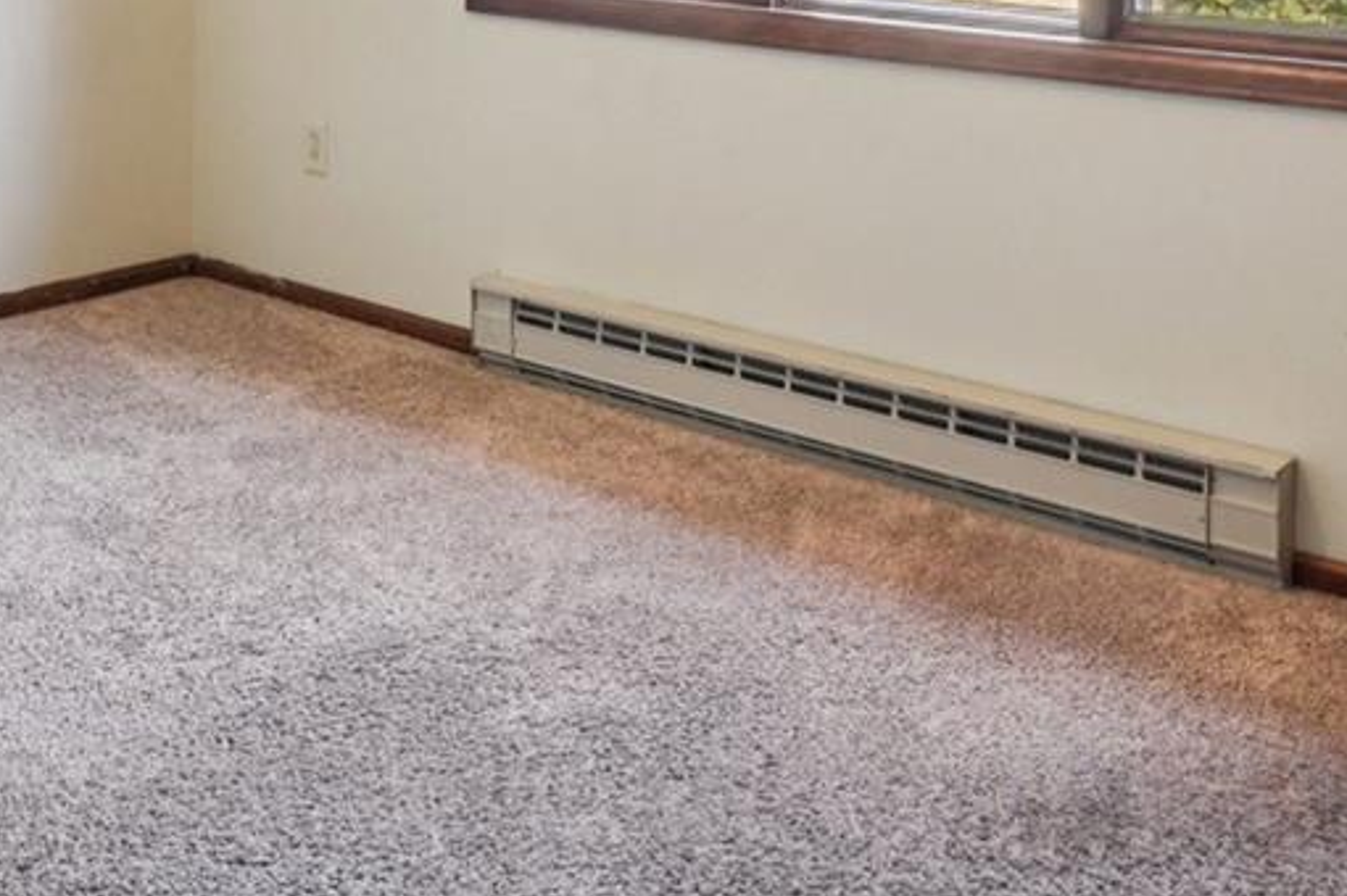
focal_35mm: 47
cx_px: 361
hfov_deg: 40.9
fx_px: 1757
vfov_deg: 25.6
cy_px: -182
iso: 400
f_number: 8
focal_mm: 10
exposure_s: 1/13
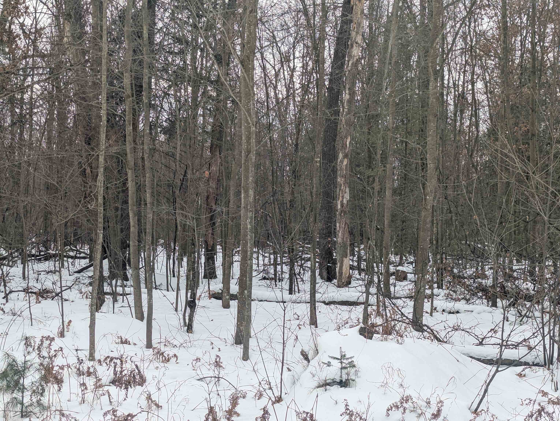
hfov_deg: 39.6
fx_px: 778
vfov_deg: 30.3
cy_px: 210
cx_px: 280
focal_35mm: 48
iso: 48
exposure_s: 1/325
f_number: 1.85
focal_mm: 6.81
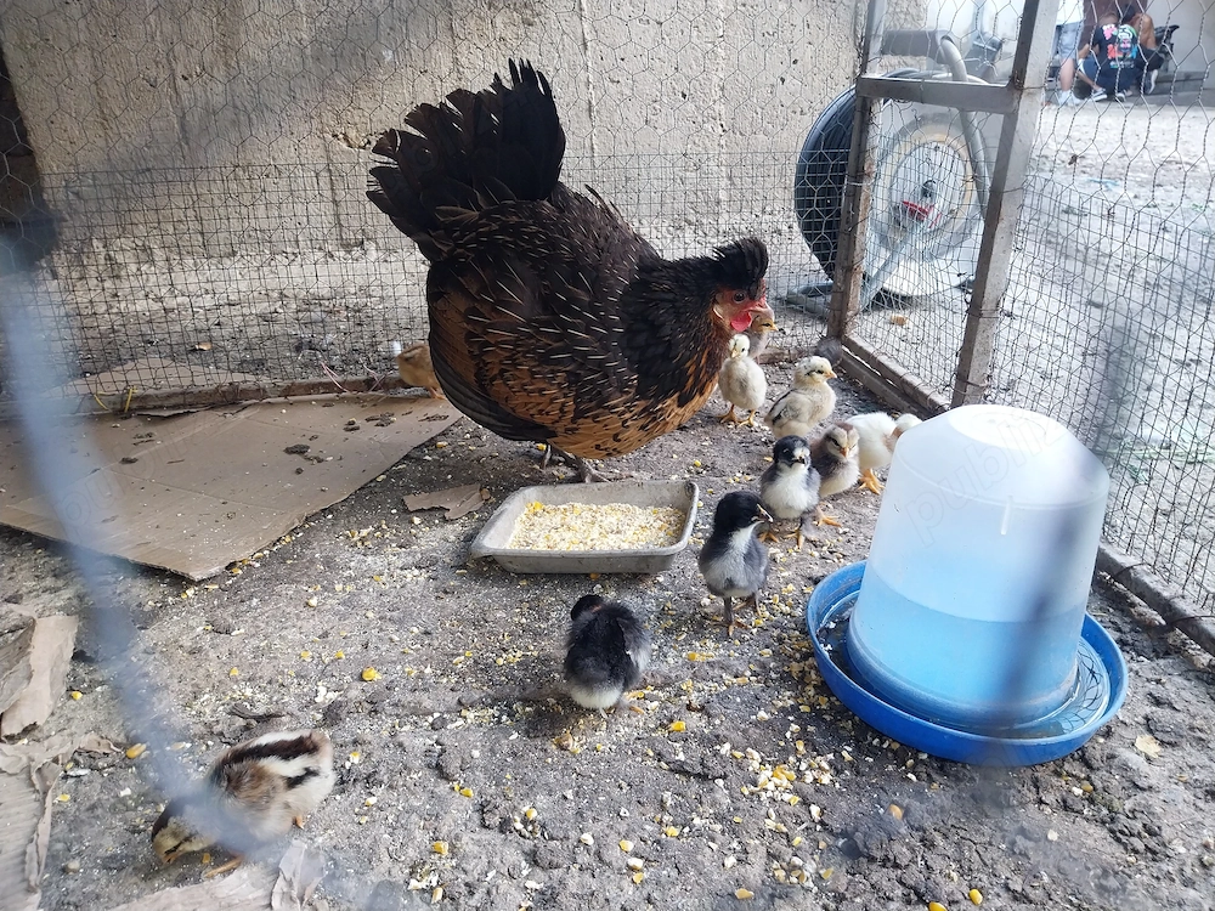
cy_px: 456
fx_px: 913
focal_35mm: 26
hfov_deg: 67.3
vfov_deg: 53.1
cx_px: 608
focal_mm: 4
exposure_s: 1/60
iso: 125
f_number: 1.8
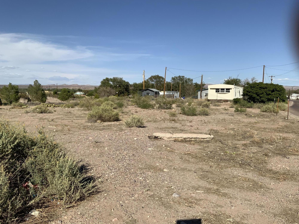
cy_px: 112
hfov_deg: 61.7
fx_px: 250
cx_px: 150
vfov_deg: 48.2
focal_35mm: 29
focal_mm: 3
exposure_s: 1/3322
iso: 20
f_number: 1.8
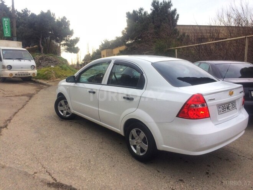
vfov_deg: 48.2
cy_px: 95
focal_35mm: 29
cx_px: 126
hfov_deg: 61.7
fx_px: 212
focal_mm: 4.15
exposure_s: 1/311
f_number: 2.2
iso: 32
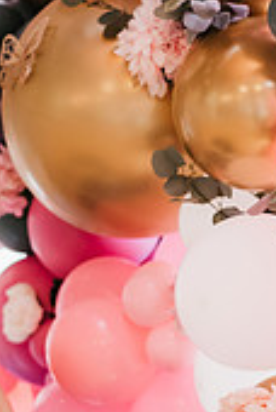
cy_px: 191
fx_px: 1512
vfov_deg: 15.5
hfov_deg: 10.3
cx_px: 324
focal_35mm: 132
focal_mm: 50
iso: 1600
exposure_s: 1/200
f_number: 2.2
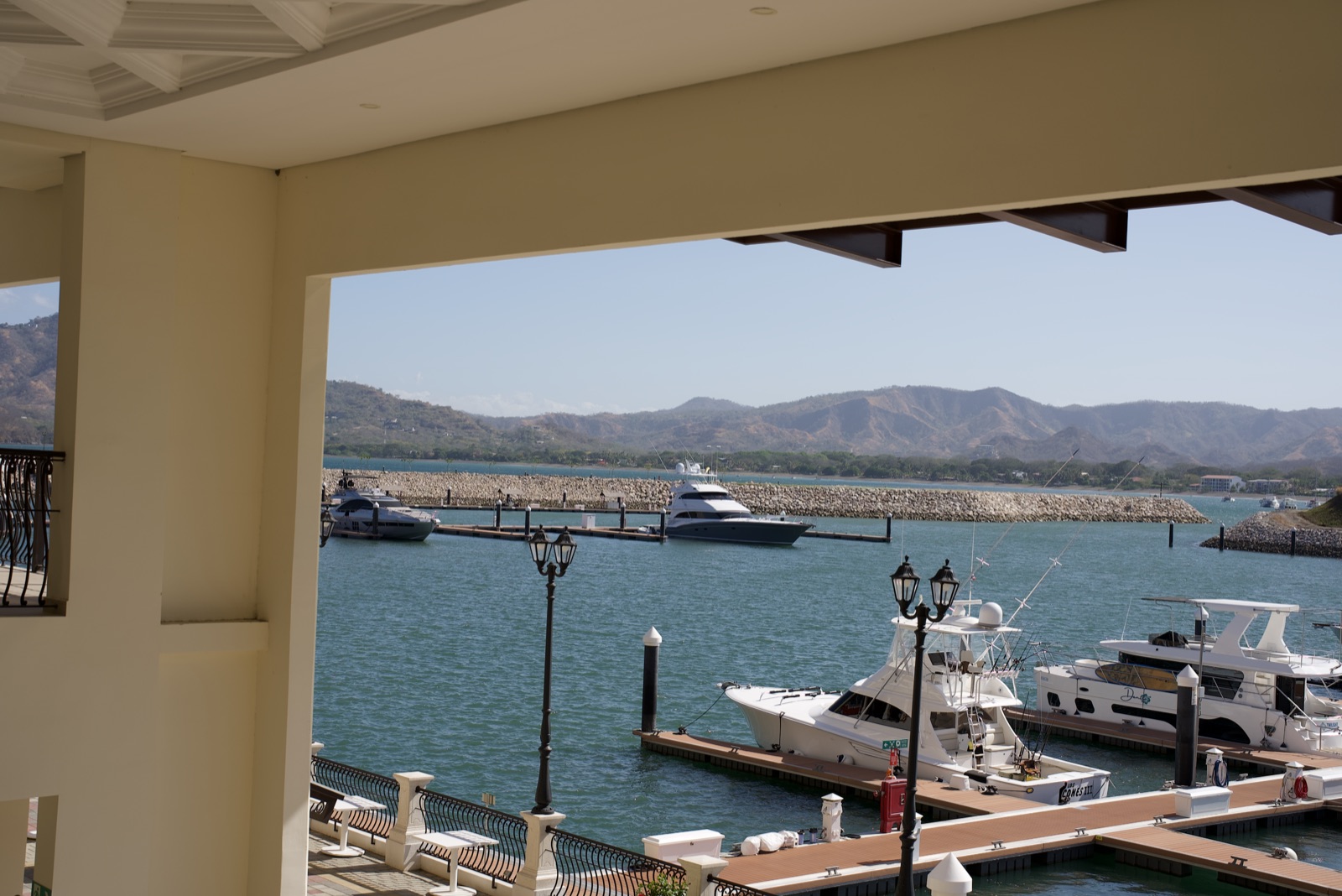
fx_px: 1864
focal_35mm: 50
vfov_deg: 27.0
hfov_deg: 39.6
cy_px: 448
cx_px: 671
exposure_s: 1/800
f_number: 5
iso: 80
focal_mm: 50
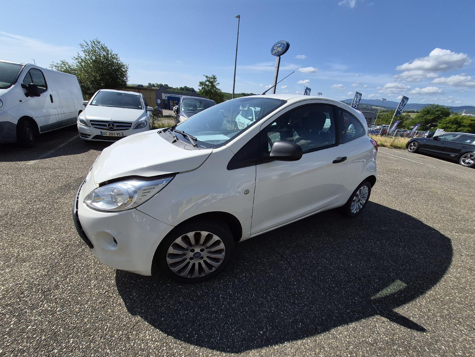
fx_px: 178
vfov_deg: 89.9
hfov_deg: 106.2
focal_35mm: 13
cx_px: 238
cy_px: 178
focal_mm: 1.74
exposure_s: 1/2500
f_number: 2.2
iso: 40
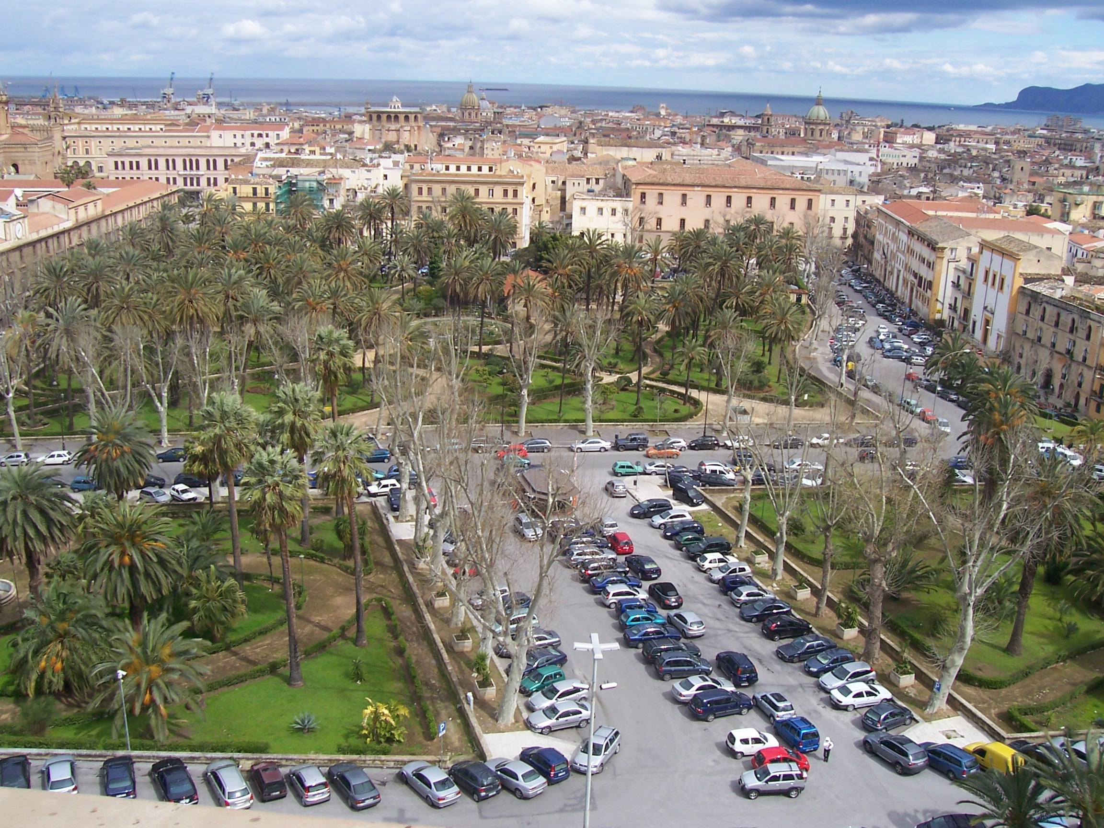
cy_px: 414
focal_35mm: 34
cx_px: 552
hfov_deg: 54.0
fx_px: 1084
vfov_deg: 41.8
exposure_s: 1/350
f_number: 5.6
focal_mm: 5.6
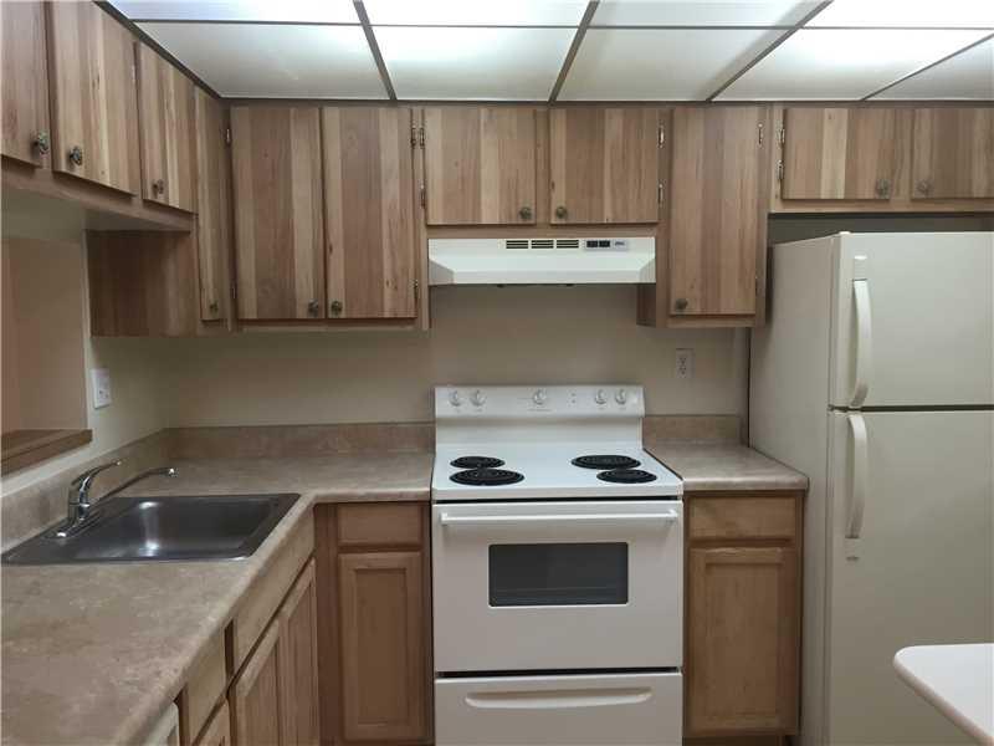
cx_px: 497
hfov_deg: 61.7
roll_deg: -0.1
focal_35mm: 29
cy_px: 373
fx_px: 833
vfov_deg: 48.2
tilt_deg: -5.2
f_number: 2.2
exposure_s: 1/30
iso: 64
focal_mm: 4.15
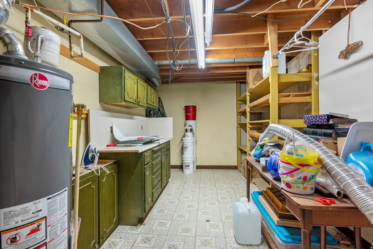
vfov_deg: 68.9
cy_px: 124
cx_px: 186
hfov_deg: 91.6
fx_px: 181
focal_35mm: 18
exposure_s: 2
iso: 500
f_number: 8
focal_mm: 17.5
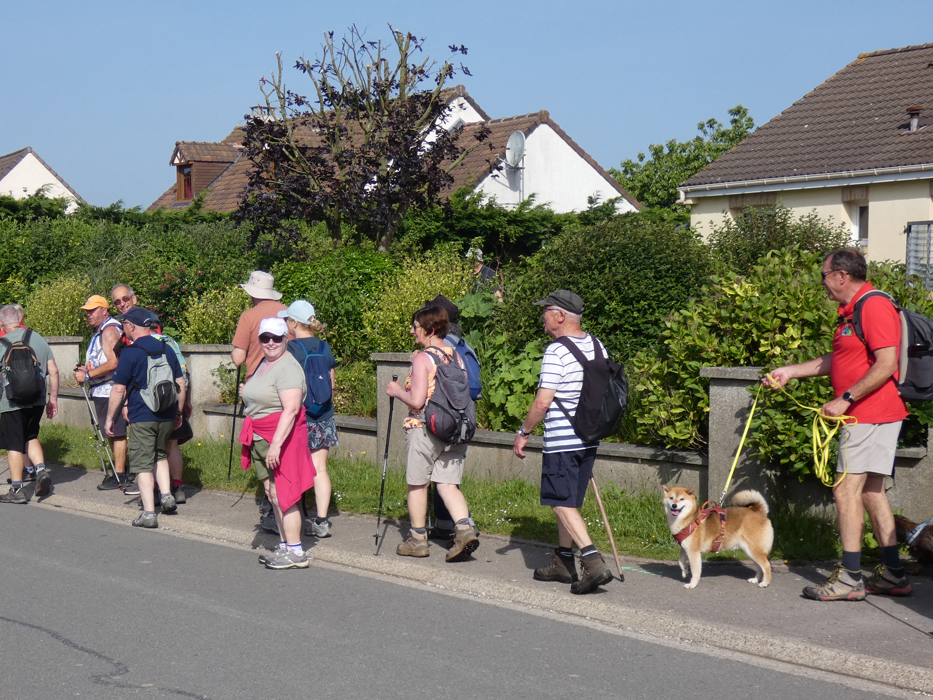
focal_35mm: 65
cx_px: 348
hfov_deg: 29.7
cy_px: 443
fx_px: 1752
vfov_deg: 22.5
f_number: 3.9
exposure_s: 1/800
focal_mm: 9
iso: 80
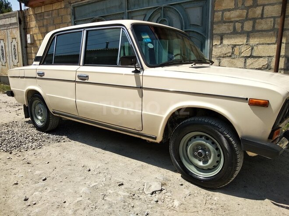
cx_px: 144
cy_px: 108
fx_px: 217
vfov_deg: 53.1
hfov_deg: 67.3
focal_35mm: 26
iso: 100
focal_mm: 3.81
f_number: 2.2
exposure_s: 1/1114
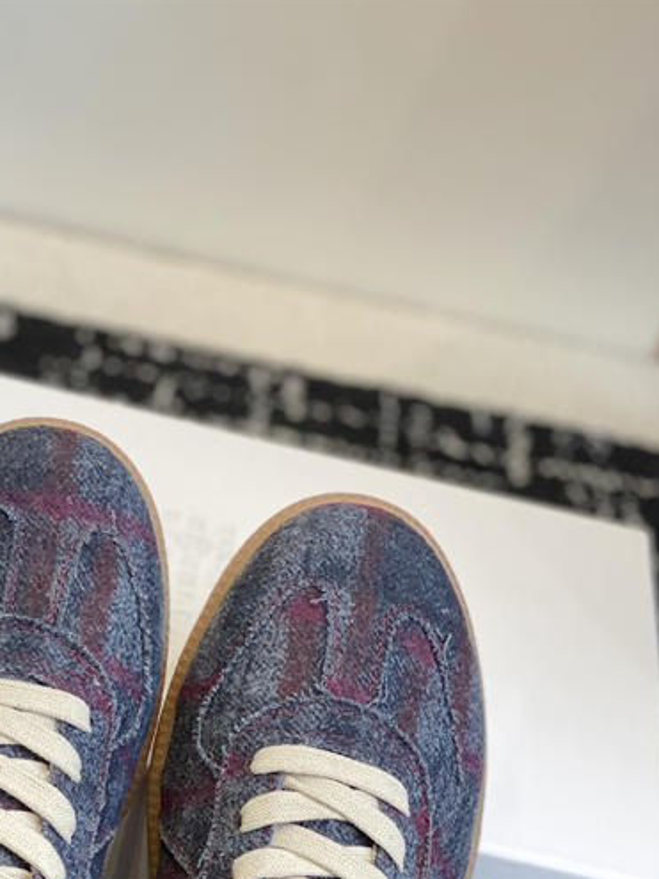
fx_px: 2311
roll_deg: -15.9
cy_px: 762
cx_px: 137
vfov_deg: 21.2
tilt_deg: -39.0
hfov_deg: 16.1
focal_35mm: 91
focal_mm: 6
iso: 80
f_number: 2
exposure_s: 1/122
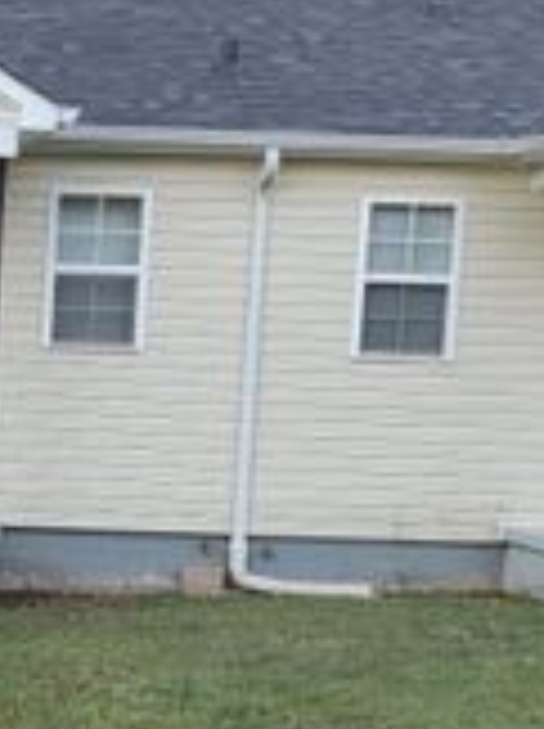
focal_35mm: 99
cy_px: 596
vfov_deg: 19.6
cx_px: -324
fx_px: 2080
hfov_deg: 13.8
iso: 80
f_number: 1.8
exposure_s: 1/120
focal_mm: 6.7
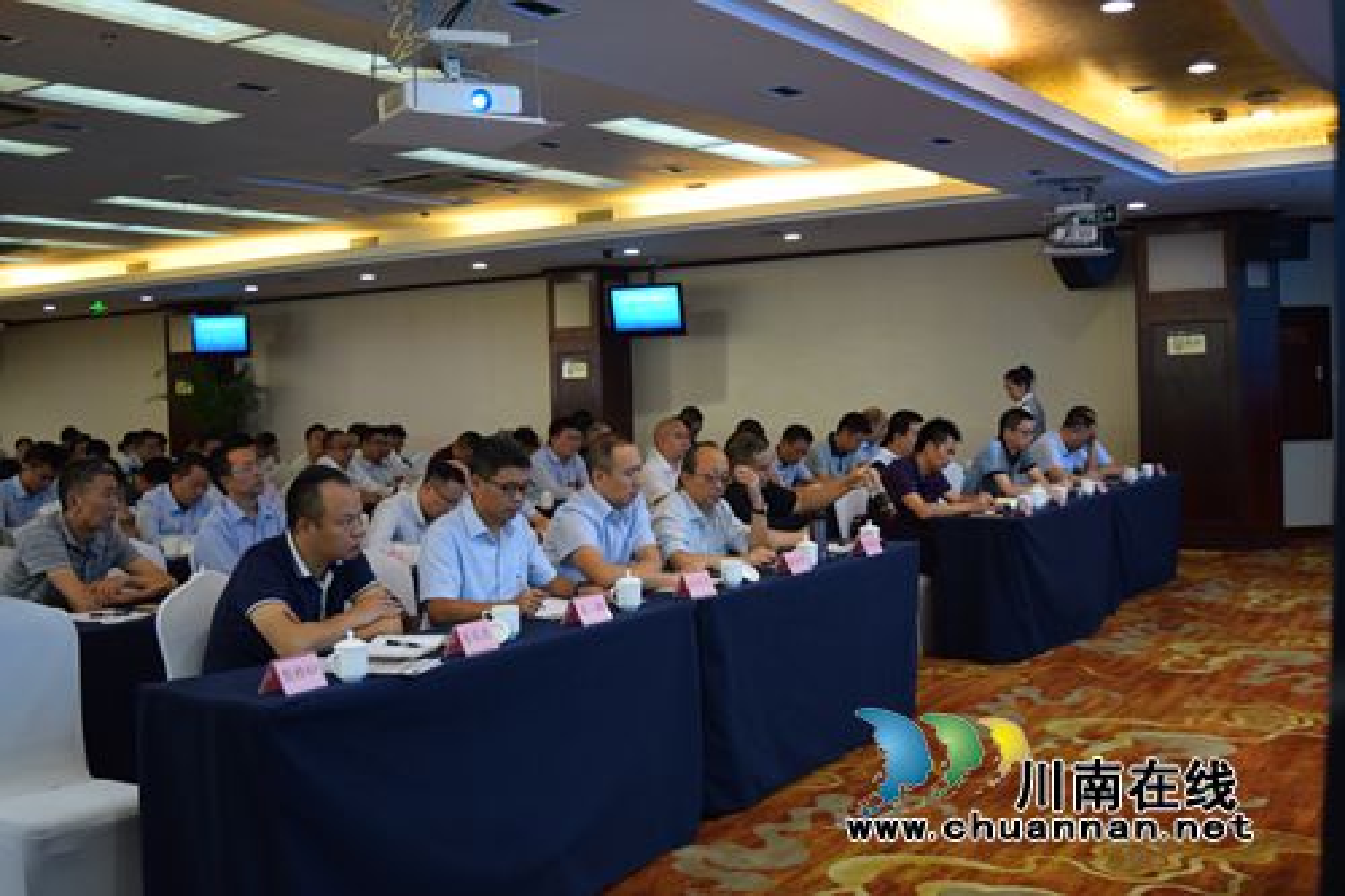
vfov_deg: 33.0
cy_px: 448
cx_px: 672
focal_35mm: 40
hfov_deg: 47.9
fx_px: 1513
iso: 900
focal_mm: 27
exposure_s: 1/60
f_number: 4
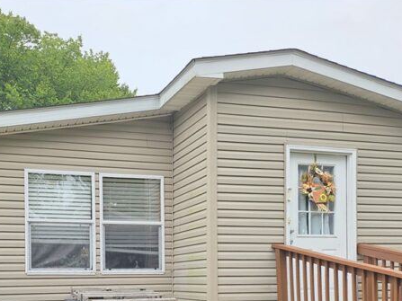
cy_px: 264
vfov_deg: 32.1
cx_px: 131
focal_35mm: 43
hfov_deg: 43.2
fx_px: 499
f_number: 1.8
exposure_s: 1/1588
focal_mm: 5
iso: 50
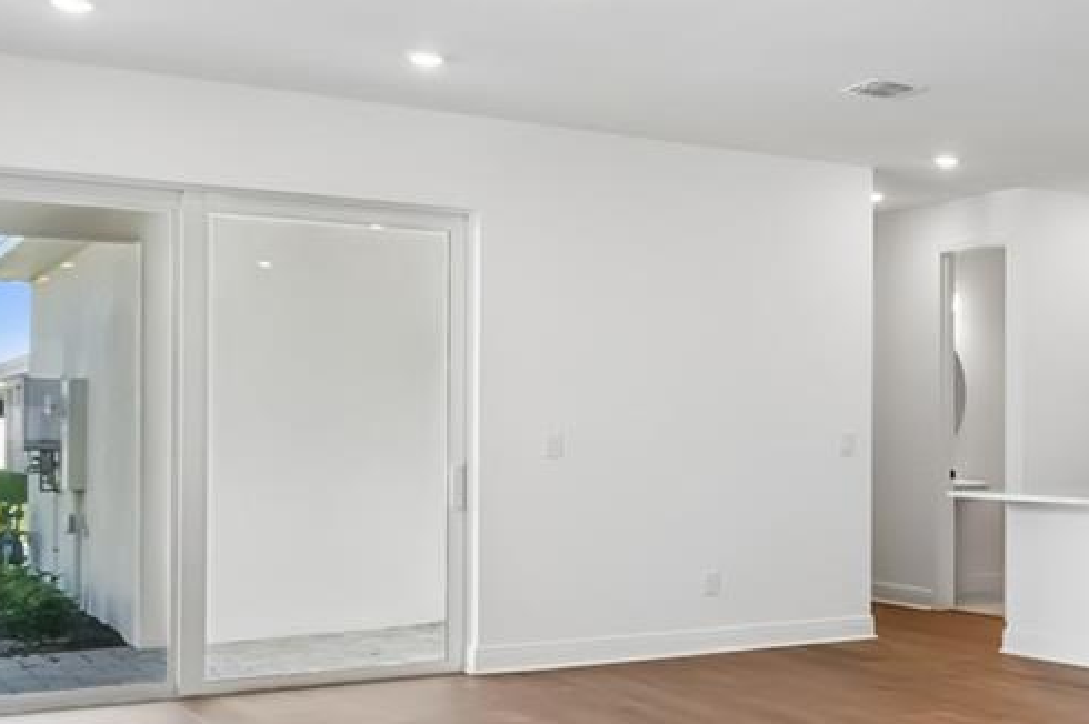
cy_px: 486
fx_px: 1481
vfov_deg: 27.3
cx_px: 1233
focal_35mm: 49
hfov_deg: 34.2
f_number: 7.1
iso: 100
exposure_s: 1/20
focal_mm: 10
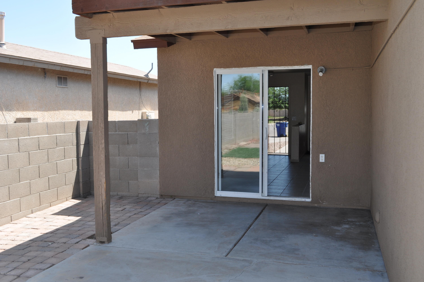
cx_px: 212
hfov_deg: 53.2
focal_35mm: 36
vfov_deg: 36.8
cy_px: 141
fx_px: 423
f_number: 9
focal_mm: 24
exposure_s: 1/200
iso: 200
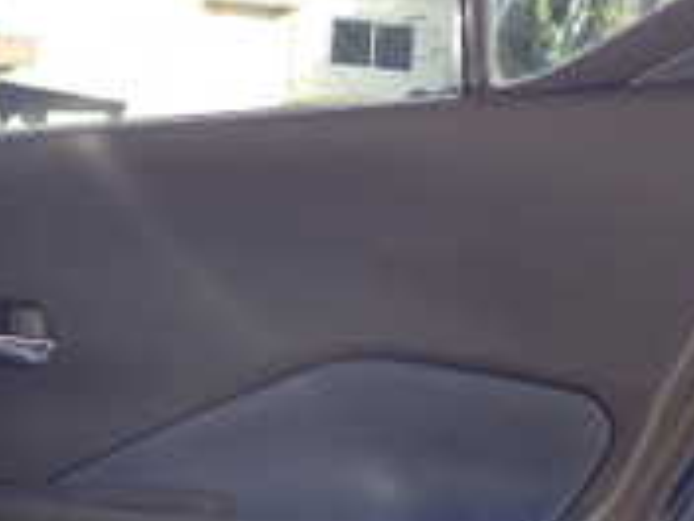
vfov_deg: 14.5
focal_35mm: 102
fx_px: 2045
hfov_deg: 19.2
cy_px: 304
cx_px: 410
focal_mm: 5.4
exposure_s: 1/125
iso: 125
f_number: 2.3
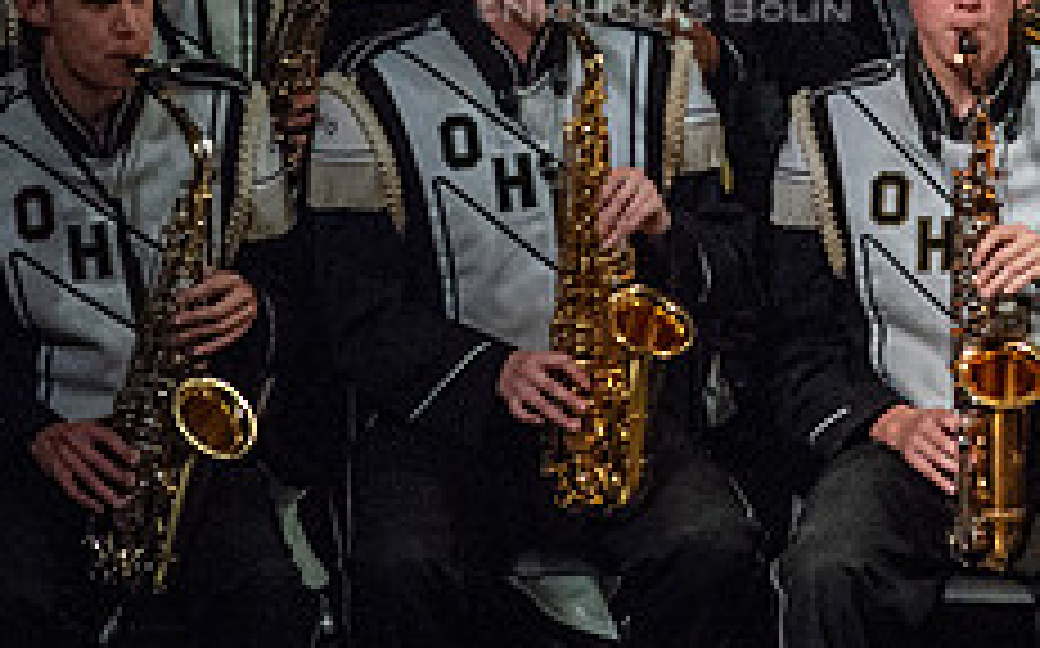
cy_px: -194
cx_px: 662
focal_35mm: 768
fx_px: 21752
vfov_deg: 1.7
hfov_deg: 2.7
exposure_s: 1/400
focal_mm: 300
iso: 5000
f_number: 5.6
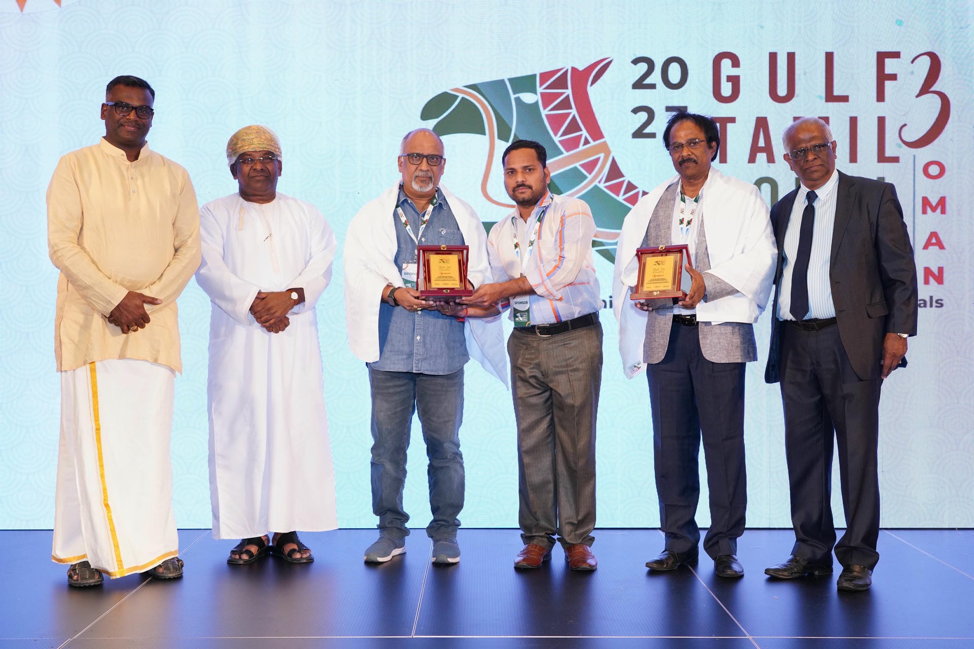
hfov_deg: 43.6
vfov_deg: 29.9
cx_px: 487
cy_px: 324
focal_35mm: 45
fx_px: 1217
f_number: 5.6
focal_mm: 45
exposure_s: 1/160
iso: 1600
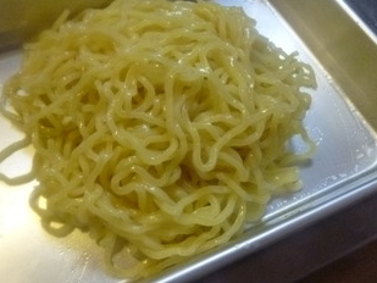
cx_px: 153
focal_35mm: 34
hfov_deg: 53.6
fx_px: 370
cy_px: 124
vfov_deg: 41.7
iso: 800
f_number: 3.3
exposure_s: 1/60
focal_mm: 4.5
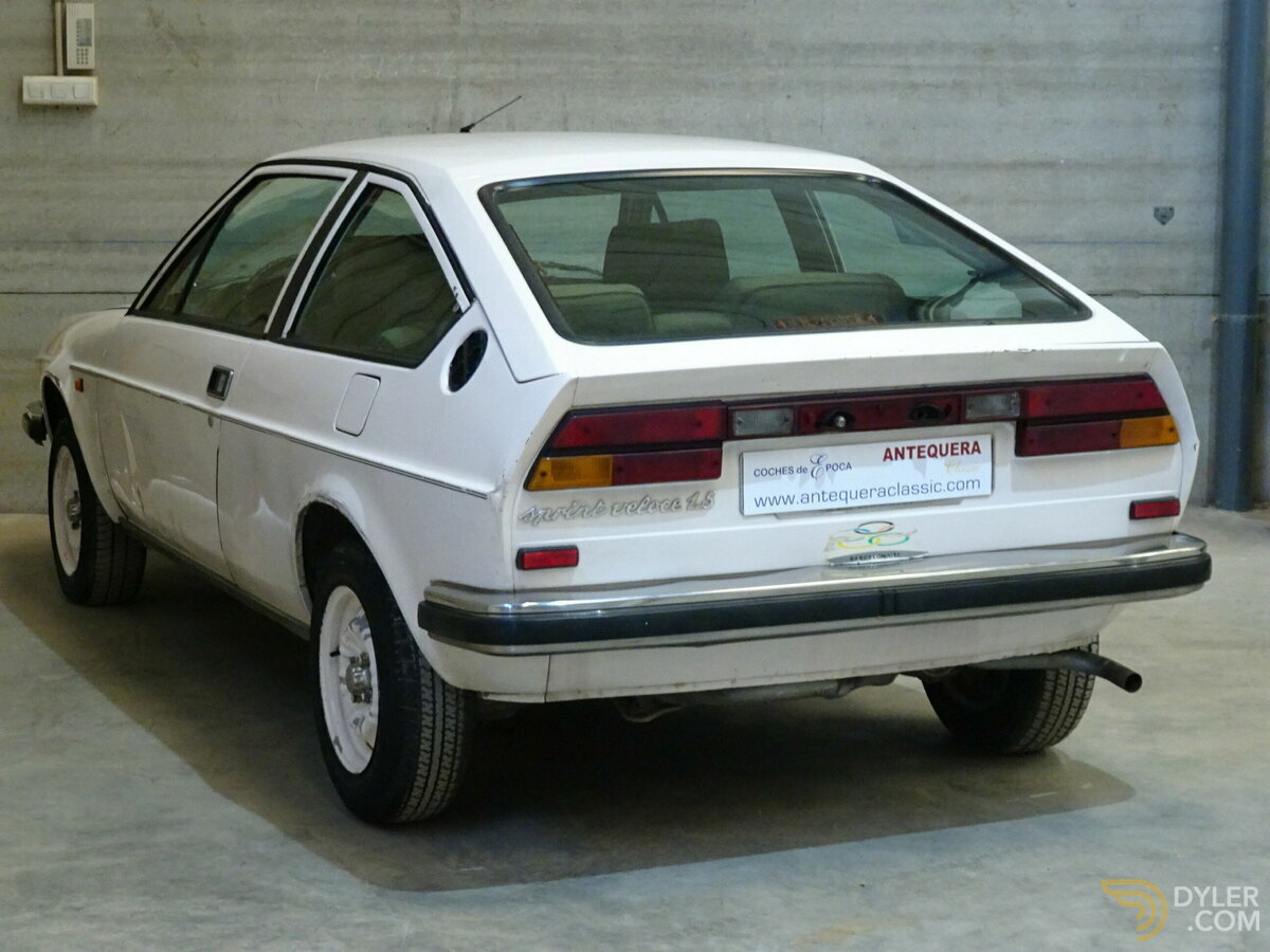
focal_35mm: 70
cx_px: 635
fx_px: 2568
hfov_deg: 27.8
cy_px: 476
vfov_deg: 21.0
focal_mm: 12.01
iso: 800
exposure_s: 1/20
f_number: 5
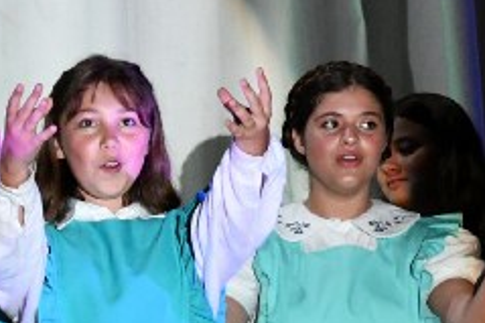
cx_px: -274
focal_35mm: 544
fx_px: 7324
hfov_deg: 3.8
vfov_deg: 2.5
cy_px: 475
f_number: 5.6
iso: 2000
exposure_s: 1/125
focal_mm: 85
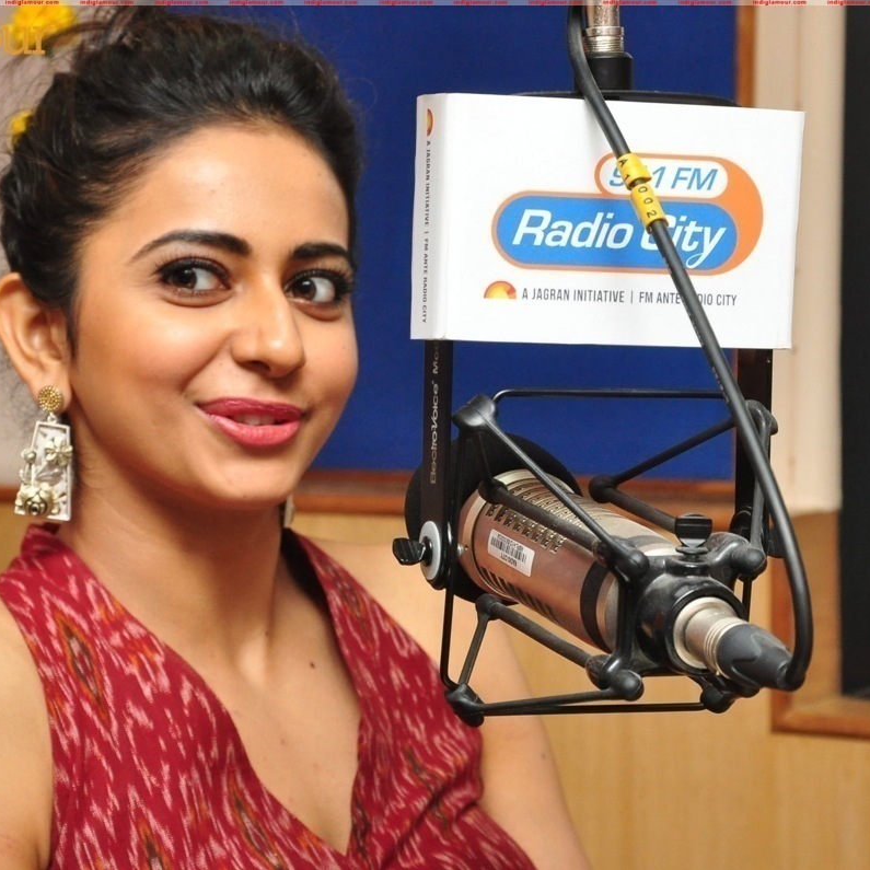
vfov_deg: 17.4
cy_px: 435
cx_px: 330
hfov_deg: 17.4
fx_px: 2843
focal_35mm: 100
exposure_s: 1/125
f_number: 8
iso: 1250
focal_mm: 52
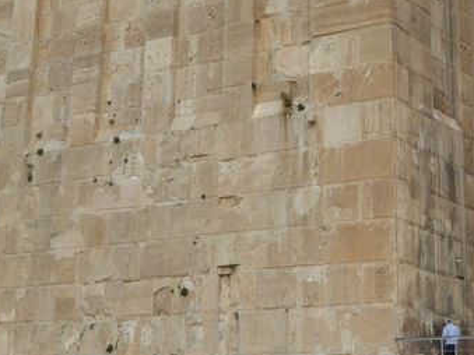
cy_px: 136
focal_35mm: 85
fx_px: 1164
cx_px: 274
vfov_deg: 17.3
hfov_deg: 23.0
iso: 80
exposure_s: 1/800
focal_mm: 6.3
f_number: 3.7
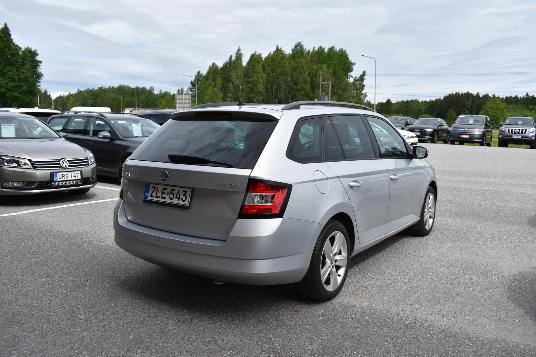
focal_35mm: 30
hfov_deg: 61.9
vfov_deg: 43.6
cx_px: 268
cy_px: 178
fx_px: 447
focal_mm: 20
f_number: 8
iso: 200
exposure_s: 1/750
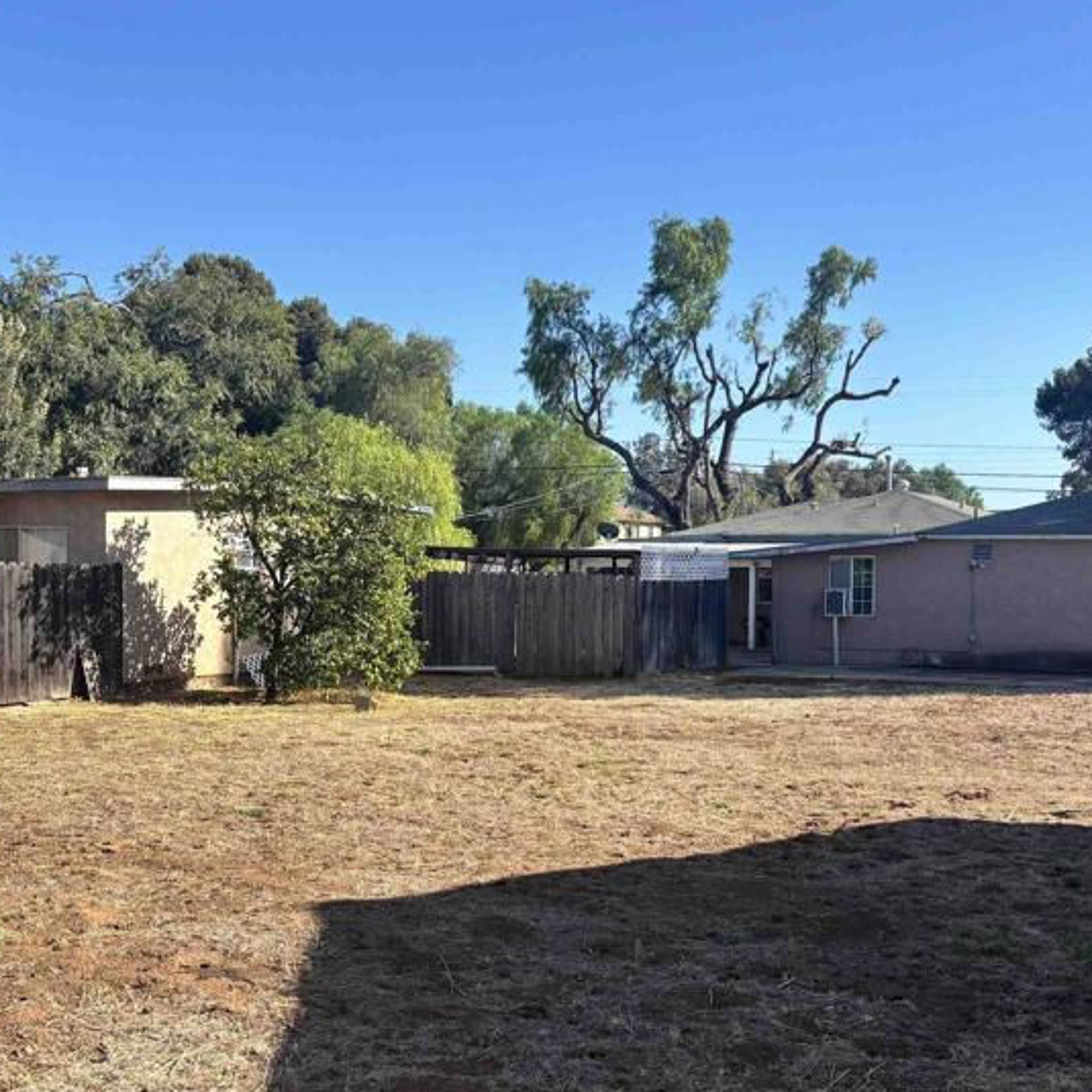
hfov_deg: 38.3
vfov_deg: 38.3
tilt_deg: -3.9
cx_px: 559
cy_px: 604
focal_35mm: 44
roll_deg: -1.1
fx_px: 1570
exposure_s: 1/2451
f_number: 1.6
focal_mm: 5.96
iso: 50
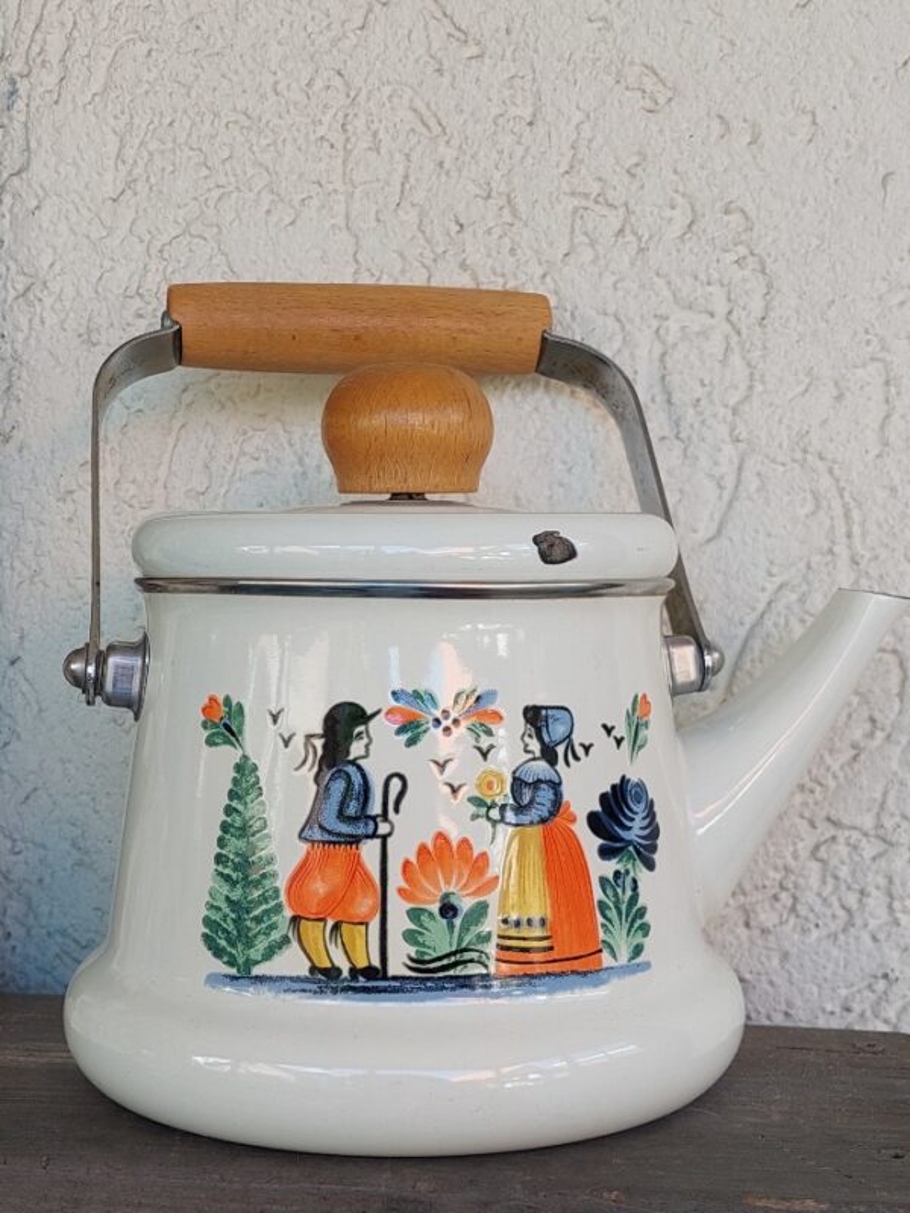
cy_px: 606
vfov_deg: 71.6
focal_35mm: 24
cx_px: 455
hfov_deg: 56.8
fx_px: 841
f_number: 1.8
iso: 40
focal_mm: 5.23
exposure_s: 1/152
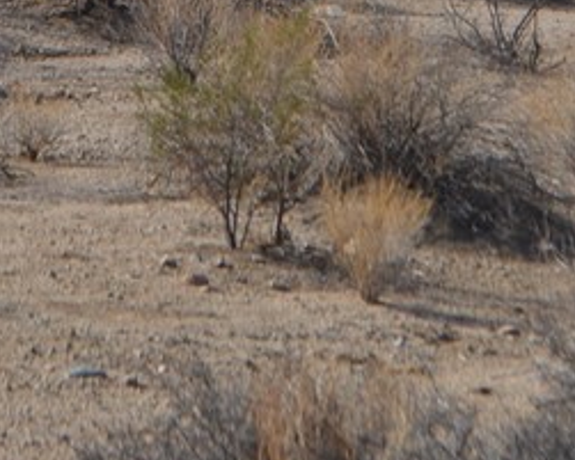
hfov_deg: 5.8
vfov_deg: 4.6
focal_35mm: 335
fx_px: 5704
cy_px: -298
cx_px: 396
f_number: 9
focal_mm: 55
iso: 100
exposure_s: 1/320
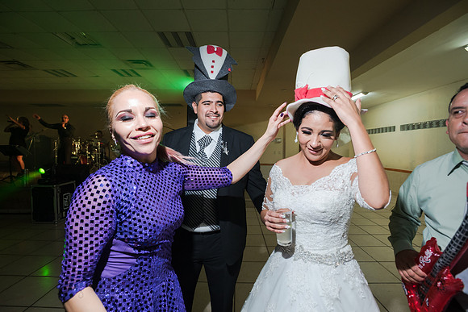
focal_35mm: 17
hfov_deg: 93.3
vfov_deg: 70.5
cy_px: 156
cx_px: 234
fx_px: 221
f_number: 3.5
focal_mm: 17
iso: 1600
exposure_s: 1/100
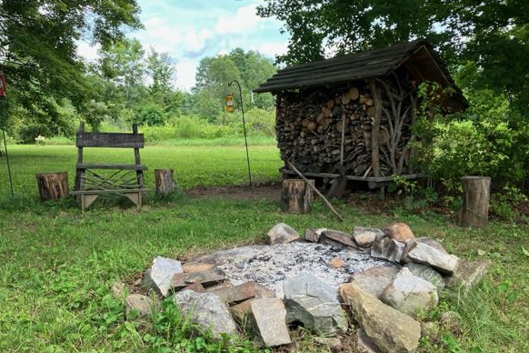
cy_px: 197
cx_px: 261
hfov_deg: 61.9
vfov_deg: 43.5
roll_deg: +0.6
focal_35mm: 30
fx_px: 441
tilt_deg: -7.3
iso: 25
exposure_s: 1/160
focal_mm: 3.99
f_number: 1.8
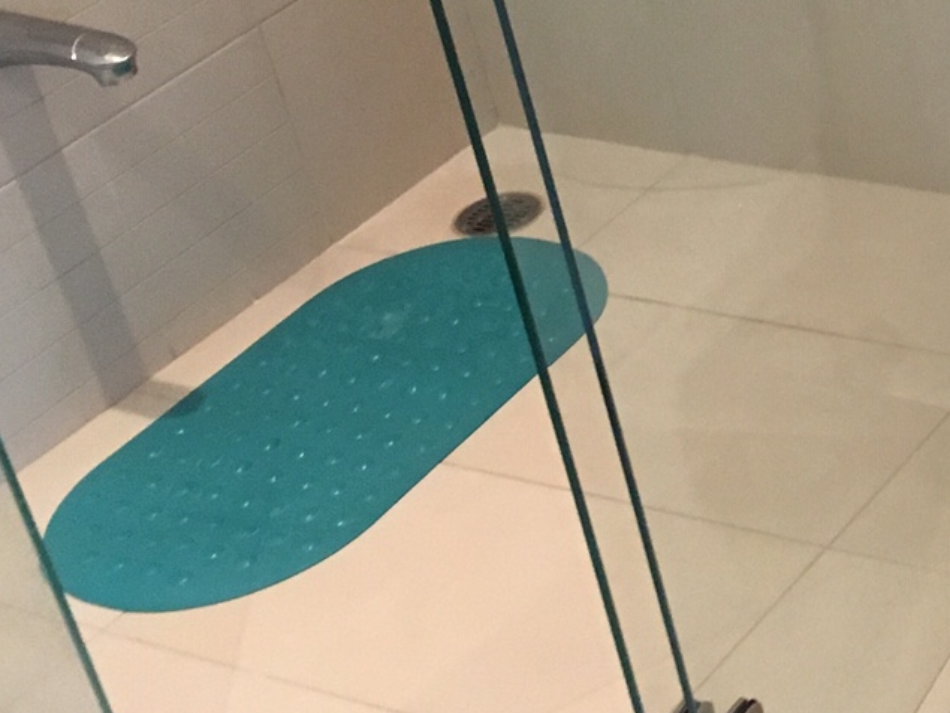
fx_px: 2526
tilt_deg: -28.0
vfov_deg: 15.7
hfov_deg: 19.6
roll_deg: +6.8
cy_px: -18
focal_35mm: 92
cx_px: 1251
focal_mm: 4.15
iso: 125
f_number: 2.2
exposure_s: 1/30
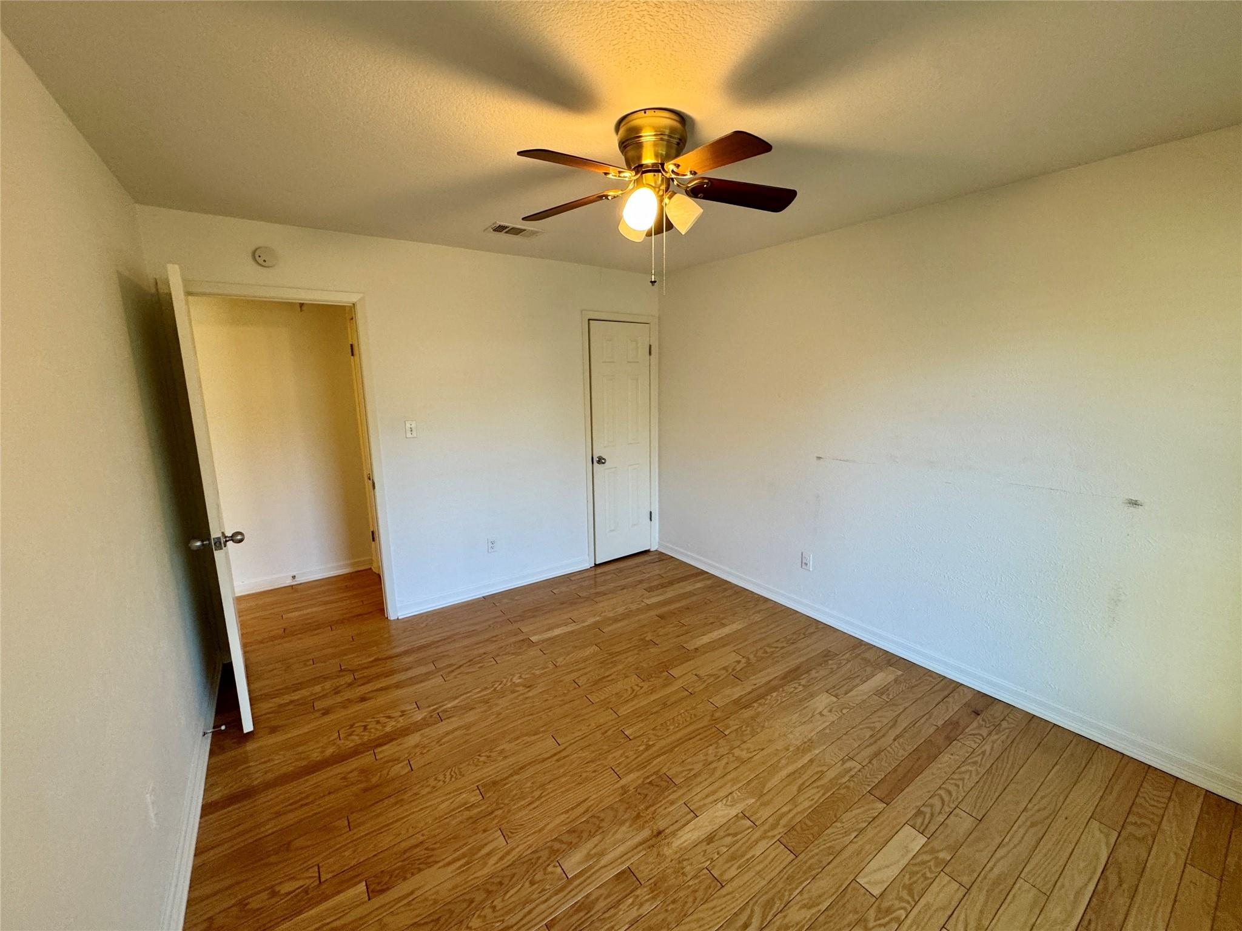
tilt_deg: -10.6
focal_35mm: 14
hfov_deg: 102.1
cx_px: 621
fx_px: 502
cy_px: 466
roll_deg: +0.6
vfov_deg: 85.7
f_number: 2.2
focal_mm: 2.22
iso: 200
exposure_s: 1/60
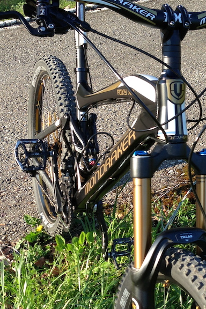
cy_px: 209
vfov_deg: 32.6
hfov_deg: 22.2
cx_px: 131
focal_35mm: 61
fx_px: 524
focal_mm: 4.13
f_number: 2.4
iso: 50
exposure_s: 1/276
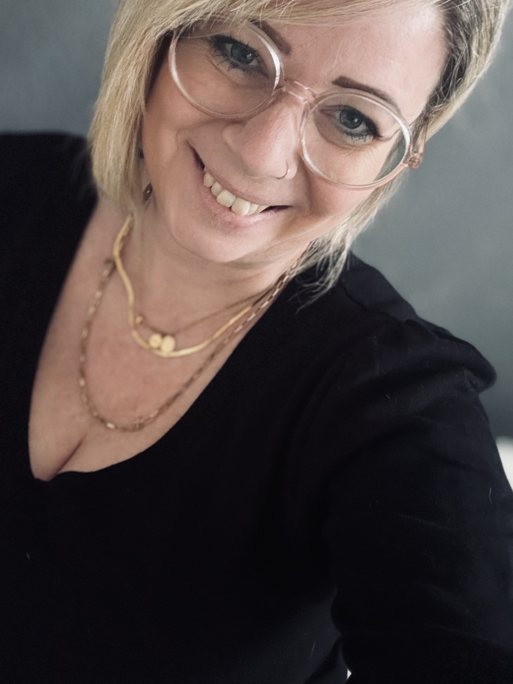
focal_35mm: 41
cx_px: 252
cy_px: 252
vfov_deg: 45.3
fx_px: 810
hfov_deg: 35.1
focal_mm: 2.69
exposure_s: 1/40
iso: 320
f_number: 1.9
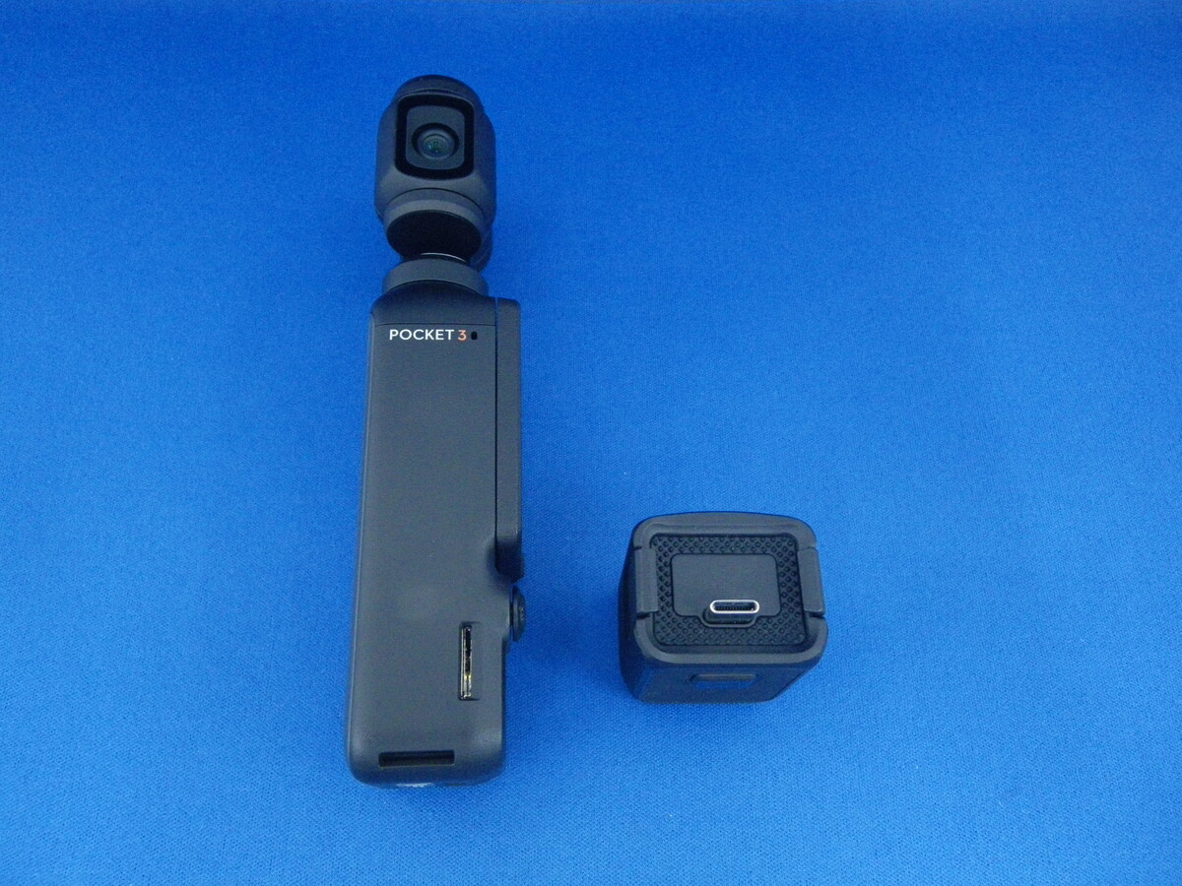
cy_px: 443
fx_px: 956
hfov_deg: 63.4
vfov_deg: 49.7
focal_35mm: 28
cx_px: 591
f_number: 2.6
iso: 800
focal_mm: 4.9
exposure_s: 1/60
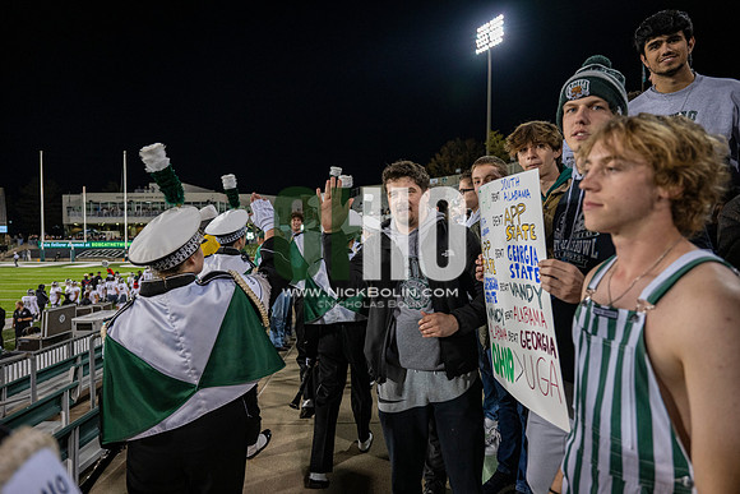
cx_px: 370
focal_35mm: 24
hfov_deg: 73.7
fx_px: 493
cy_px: 247
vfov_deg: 53.2
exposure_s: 1/500
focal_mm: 24
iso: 1250
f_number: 3.2
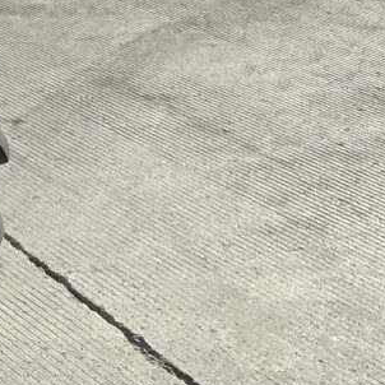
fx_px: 1057
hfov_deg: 18.6
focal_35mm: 84
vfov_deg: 19.9
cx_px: -162
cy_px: 400
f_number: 1.8
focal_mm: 3
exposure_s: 1/1221
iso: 25
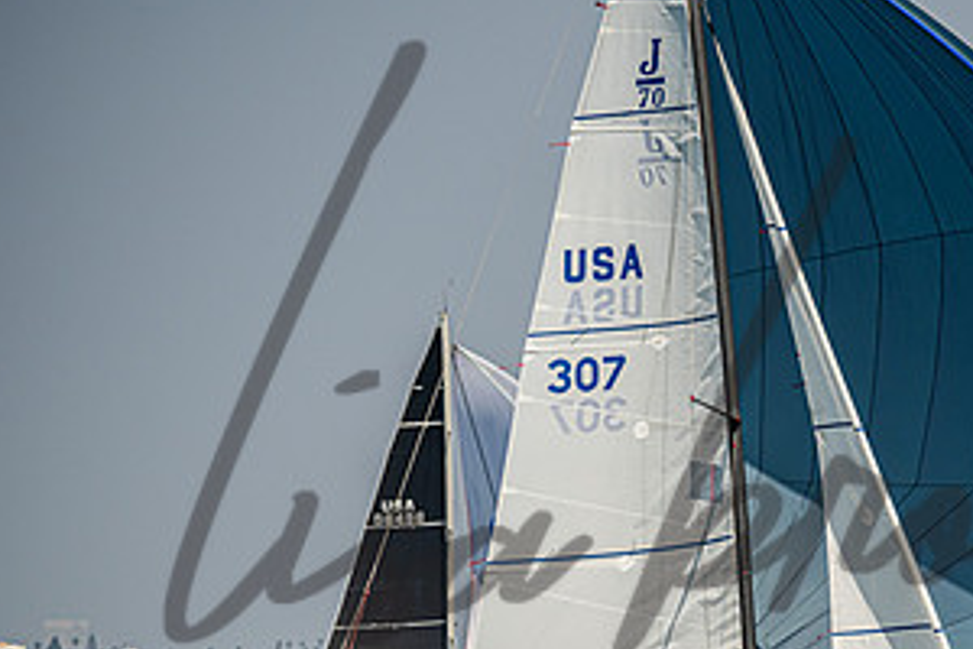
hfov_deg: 4.4
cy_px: 601
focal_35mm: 468
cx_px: 889
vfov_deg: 2.9
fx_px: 12648
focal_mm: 210
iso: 250
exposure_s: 1/4000
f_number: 5
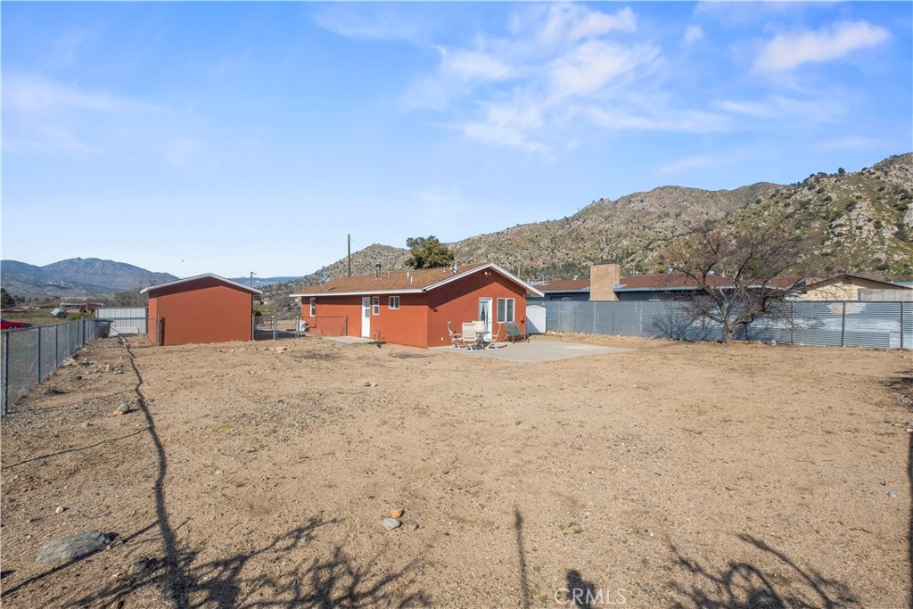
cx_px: 456
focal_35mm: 15
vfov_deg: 77.3
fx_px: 380
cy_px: 304
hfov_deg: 100.4
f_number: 9
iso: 250
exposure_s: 1/350
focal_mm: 10
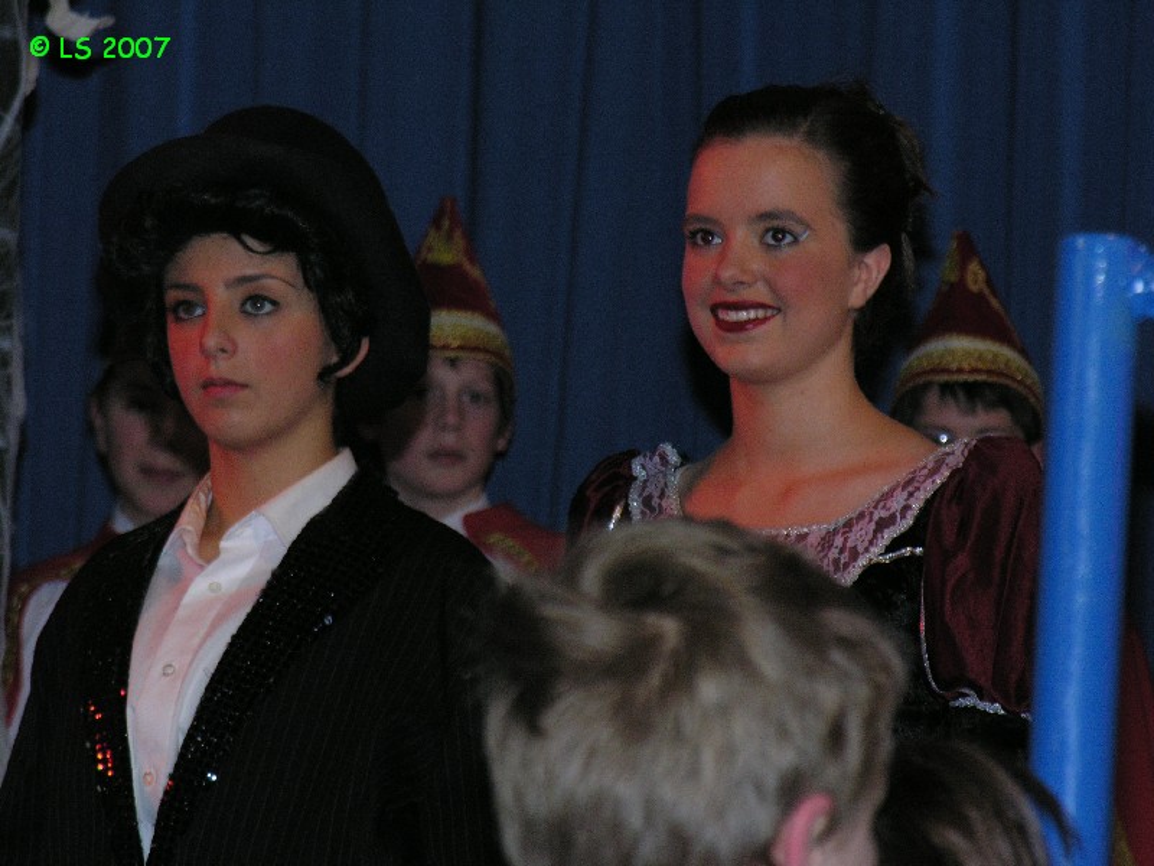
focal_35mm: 326
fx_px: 10868
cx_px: 577
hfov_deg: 6.1
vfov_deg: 4.6
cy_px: 433
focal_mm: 83
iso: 200
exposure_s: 1/60.1
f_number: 5
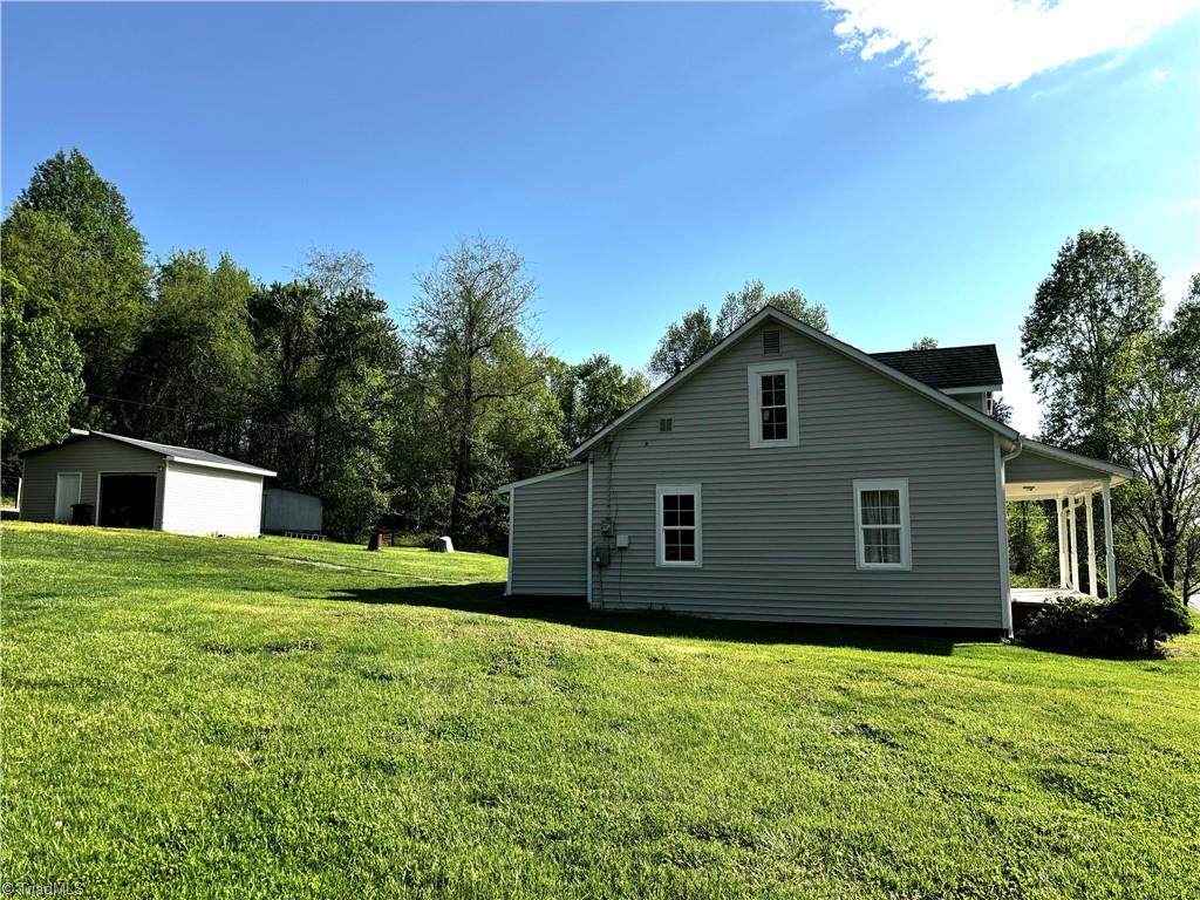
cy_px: 450
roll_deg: -0.1
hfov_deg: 71.6
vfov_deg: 56.8
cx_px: 600
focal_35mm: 24
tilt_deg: +6.0
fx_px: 832
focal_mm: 6.76
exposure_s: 1/4049
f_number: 1.78
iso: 80
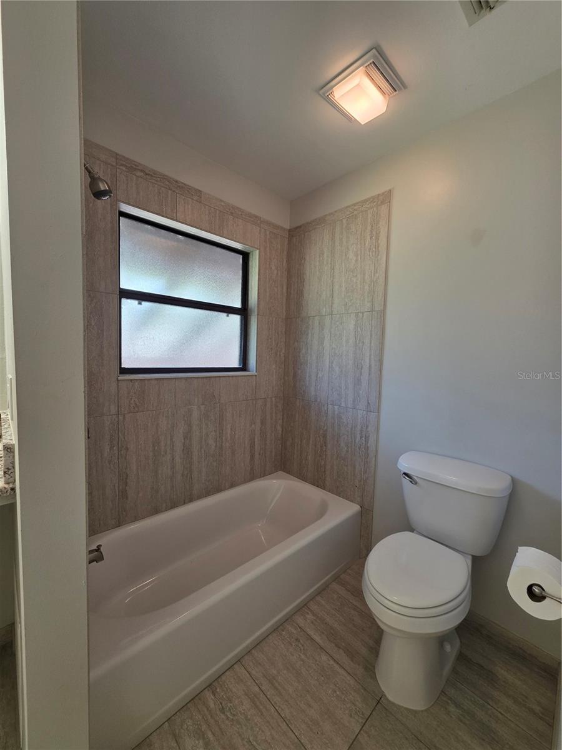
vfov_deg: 106.2
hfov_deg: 89.9
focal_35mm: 13
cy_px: 375
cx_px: 281
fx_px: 281
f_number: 1.9
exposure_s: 1/120
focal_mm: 2.2
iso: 125
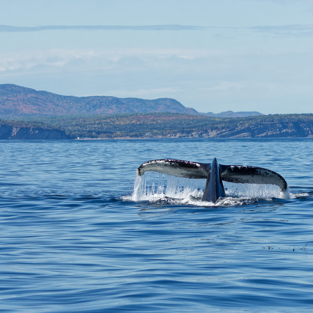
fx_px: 3478
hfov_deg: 5.2
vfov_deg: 5.2
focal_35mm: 340
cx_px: 223
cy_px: 168
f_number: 8
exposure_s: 1/1000
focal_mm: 150
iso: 320
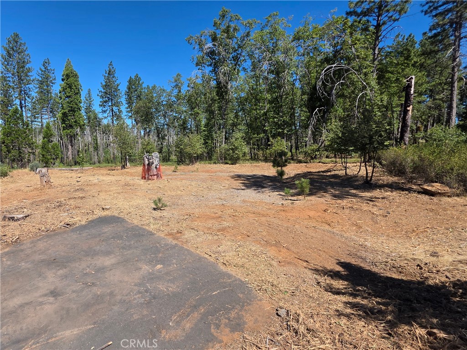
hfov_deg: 106.2
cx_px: 234
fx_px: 175
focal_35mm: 13
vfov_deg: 89.9
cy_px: 175
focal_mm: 2.2
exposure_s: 1/1770
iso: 40
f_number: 1.9
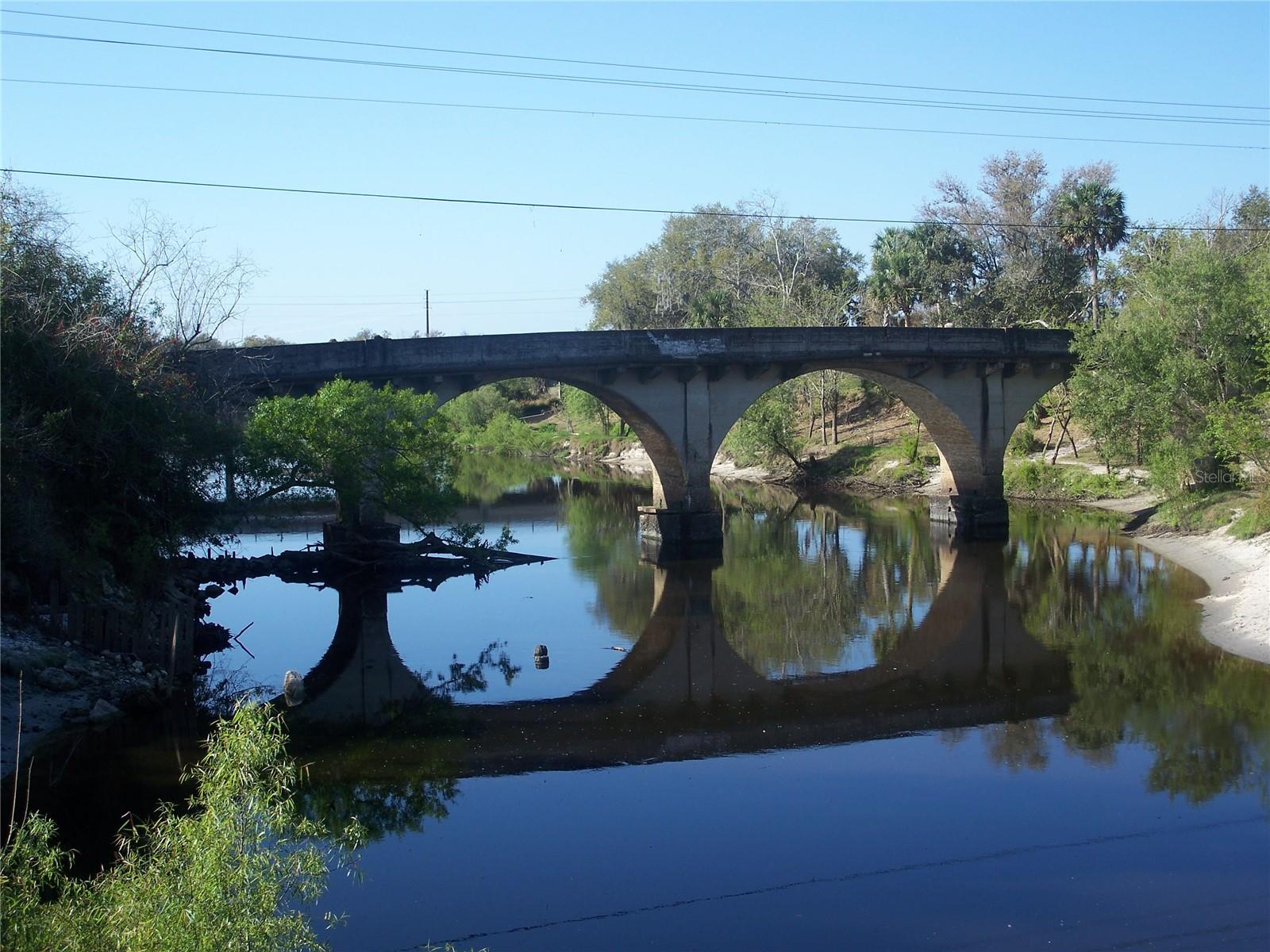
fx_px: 1871
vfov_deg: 28.6
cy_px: 476
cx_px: 635
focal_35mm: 51
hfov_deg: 37.5
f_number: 3.2
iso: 64
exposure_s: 1/500
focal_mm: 10.7
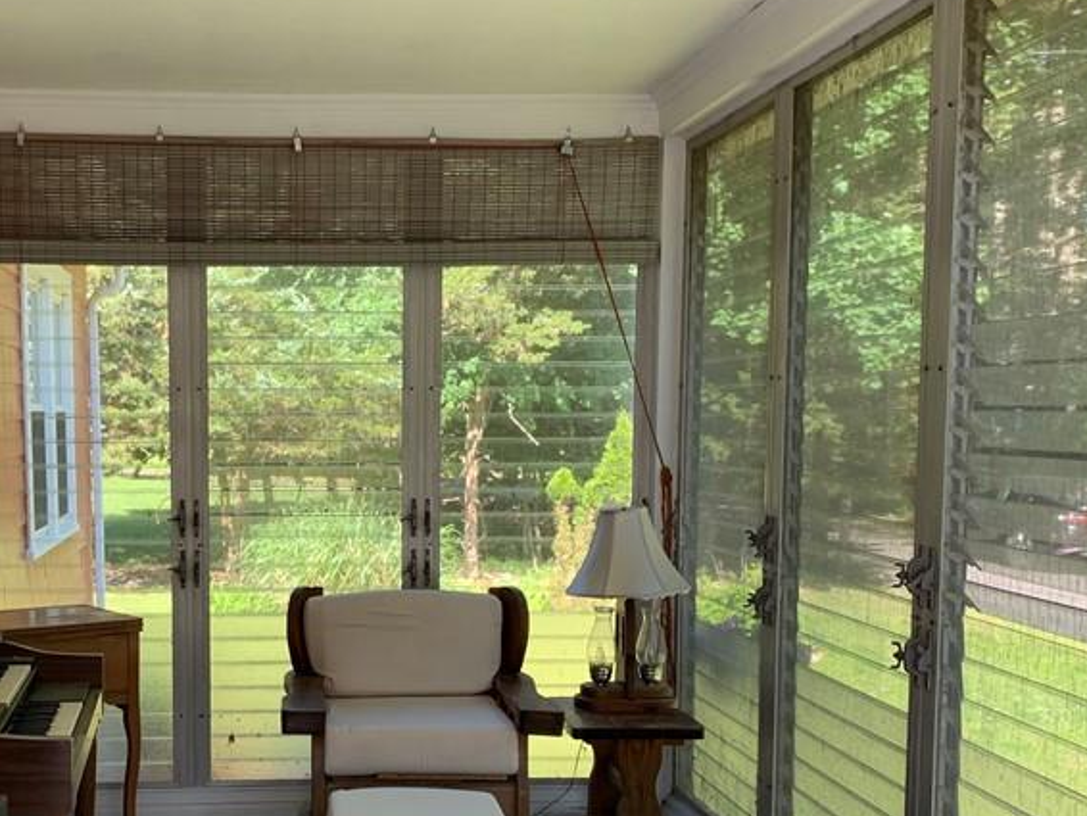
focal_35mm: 47
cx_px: 336
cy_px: 555
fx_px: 1477
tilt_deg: -6.5
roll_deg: +0.4
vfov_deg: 30.6
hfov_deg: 39.8
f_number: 1.8
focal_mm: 4.25
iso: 50
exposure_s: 1/121
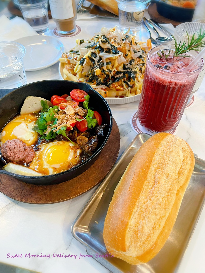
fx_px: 205
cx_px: 102
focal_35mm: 26
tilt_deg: -52.1
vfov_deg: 67.3
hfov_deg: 53.1
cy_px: 136
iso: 125
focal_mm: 5.1
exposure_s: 1/60
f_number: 1.6
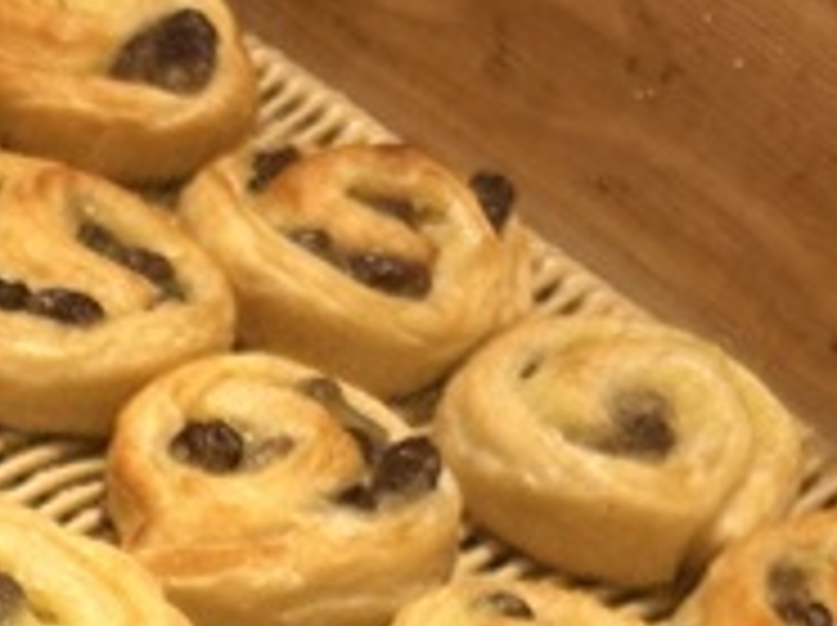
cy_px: 1288
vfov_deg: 9.8
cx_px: -634
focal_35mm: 140
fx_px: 3381
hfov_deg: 12.9
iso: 32
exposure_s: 1/120
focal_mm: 5.7
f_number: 1.5
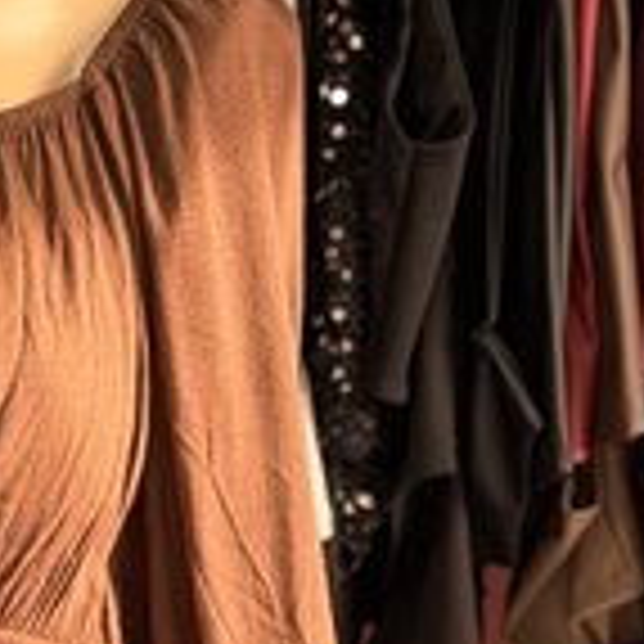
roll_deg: +0.9
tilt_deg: -8.9
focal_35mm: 158
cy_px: 759
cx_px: -153
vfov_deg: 10.9
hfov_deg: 10.8
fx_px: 3326
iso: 80
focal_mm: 6.76
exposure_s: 1/177
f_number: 1.78
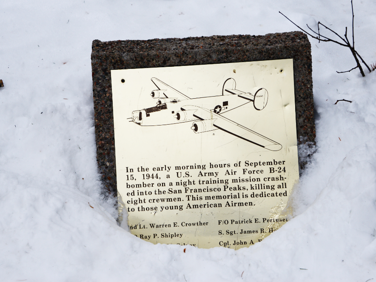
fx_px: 804
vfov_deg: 19.9
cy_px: 141
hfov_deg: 26.3
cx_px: 193
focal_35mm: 74
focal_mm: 68
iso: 320
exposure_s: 1/60
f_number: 7.1
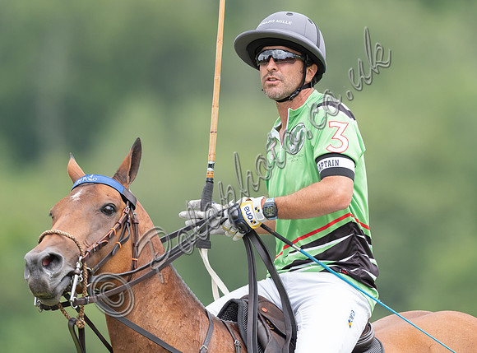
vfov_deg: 2.0
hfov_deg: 2.7
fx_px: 10051
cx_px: 297
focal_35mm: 733
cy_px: 112
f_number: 4
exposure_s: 1/1000
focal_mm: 500
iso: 400
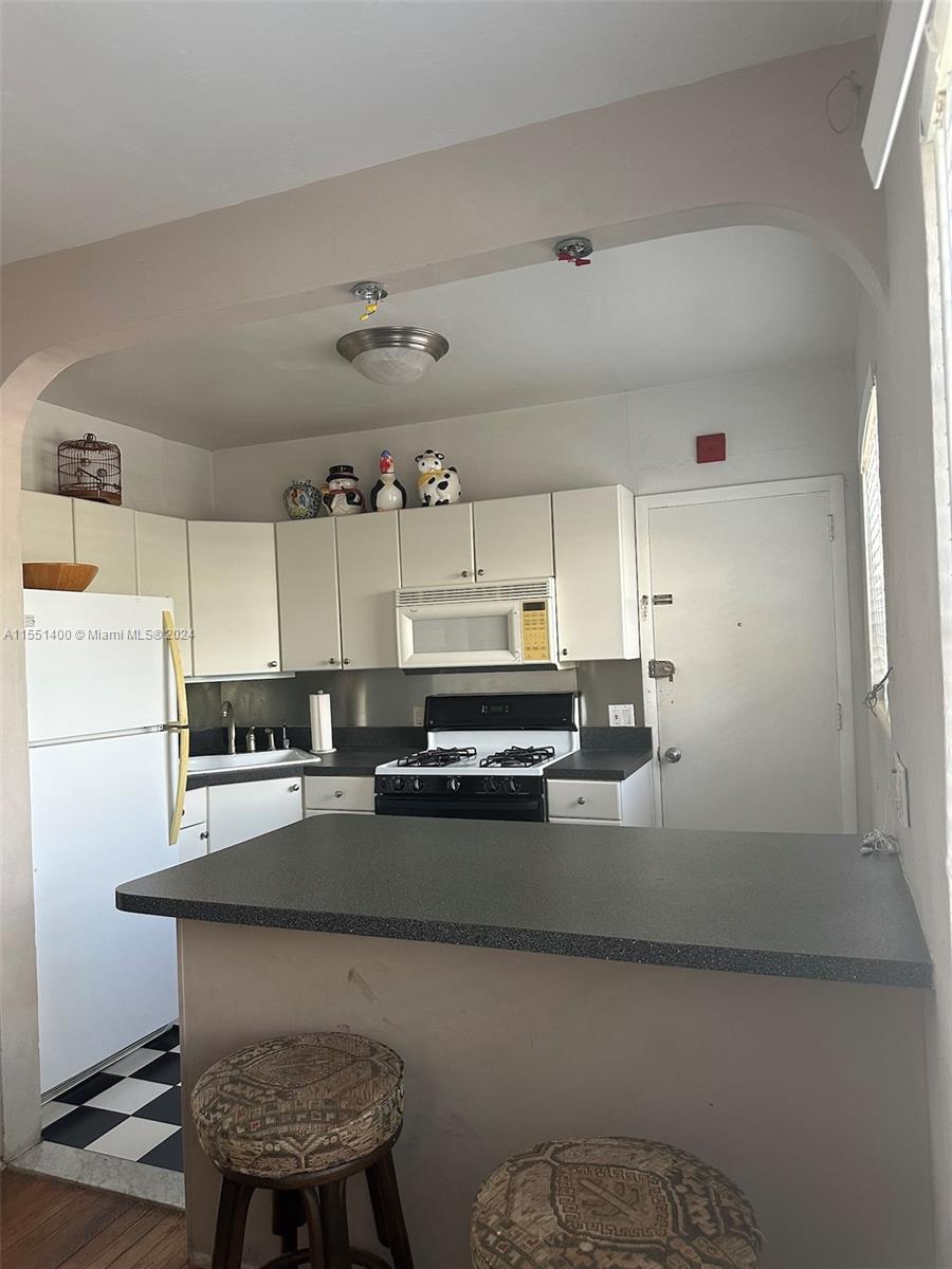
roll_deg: +1.7
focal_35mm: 24
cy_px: 634
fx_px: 880
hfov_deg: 56.8
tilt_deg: +0.6
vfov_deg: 71.6
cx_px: 476
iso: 250
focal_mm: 6.86
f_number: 1.78
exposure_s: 1/105
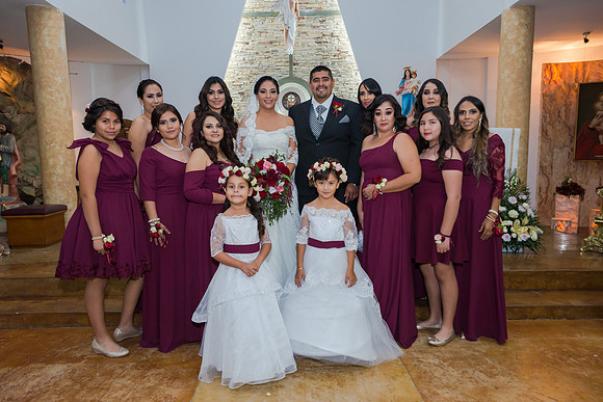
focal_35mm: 25
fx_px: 419
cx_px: 302
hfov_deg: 71.5
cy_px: 201
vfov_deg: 51.3
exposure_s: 1/100
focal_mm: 25
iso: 1600
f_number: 3.5
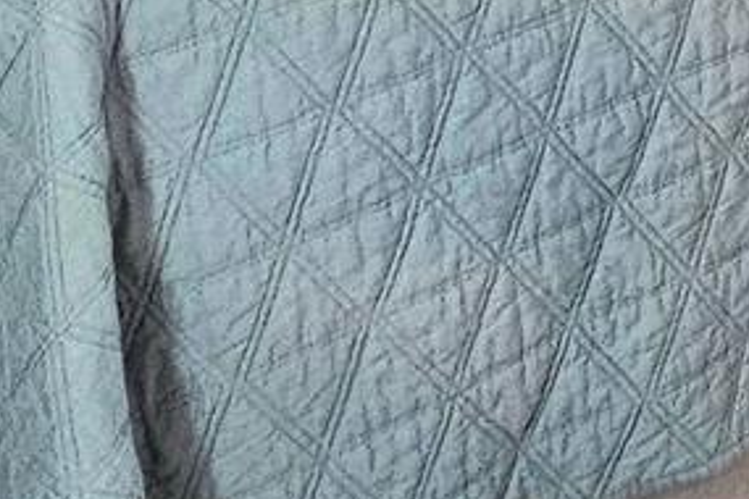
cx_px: 1004
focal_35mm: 97
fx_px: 2018
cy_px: -977
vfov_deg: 10.4
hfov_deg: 19.3
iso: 320
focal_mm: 2.2
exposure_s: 1/30
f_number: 2.2
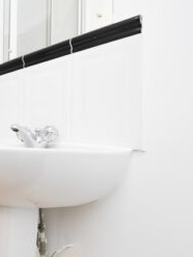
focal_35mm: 35
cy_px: 138
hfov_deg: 29.2
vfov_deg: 52.5
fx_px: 260
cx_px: -81
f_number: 4
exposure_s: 1/60
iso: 1600
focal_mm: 10
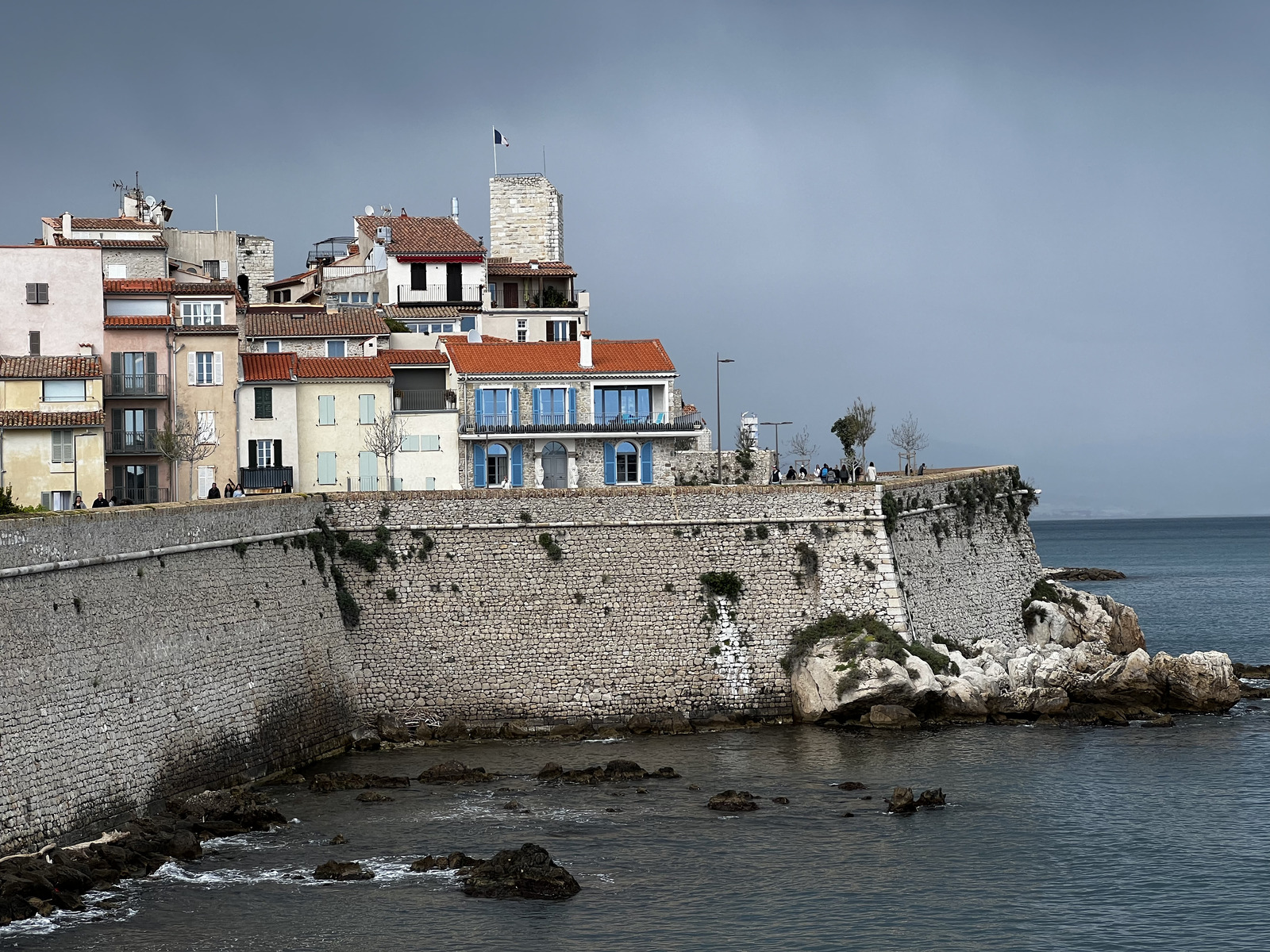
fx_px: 2825
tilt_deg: +1.7
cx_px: 635
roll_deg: +1.3
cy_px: 476
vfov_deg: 19.1
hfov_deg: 25.3
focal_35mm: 77
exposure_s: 1/333
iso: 32
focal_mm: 9
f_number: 2.8
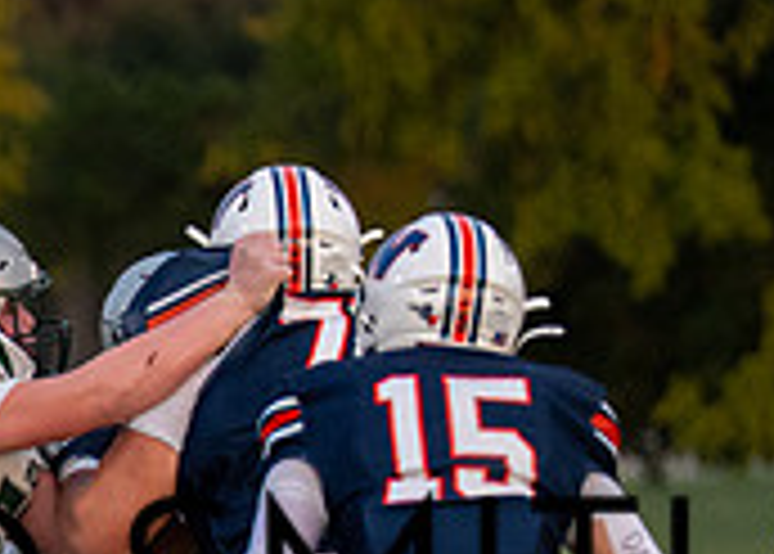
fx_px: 31469
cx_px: -1201
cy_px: 616
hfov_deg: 1.4
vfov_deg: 1.0
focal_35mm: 1431
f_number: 2.8
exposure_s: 1/2500
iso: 640
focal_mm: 200
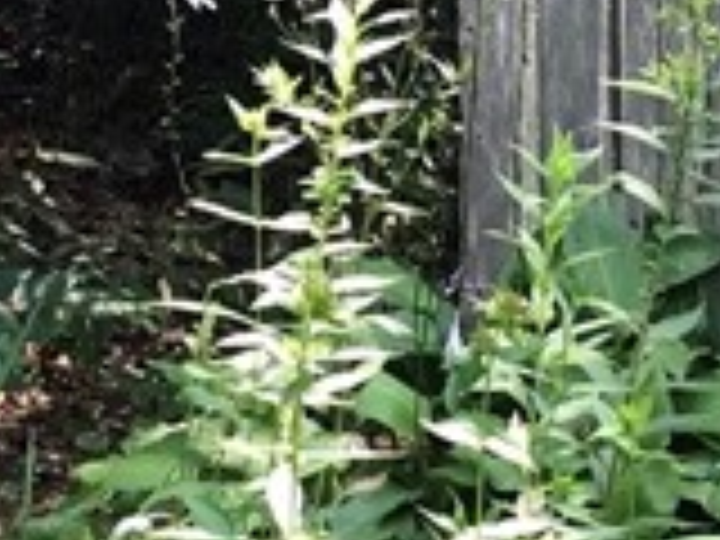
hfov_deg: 11.0
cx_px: 454
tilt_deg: -1.6
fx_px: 3723
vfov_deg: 8.1
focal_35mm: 179
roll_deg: +0.6
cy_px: -320
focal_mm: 3.99
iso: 20
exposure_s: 1/126
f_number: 1.8
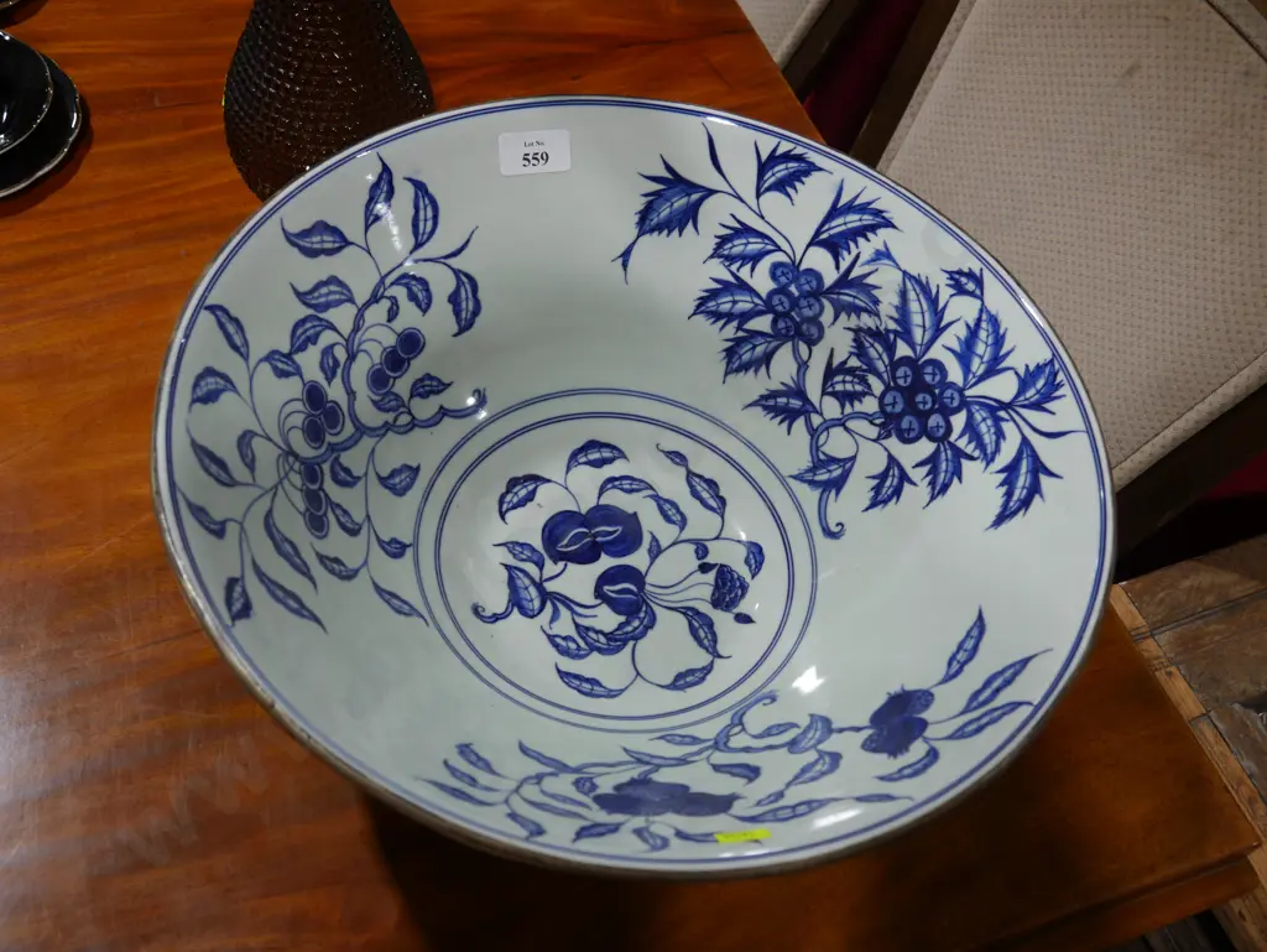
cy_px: 476
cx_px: 634
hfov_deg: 49.0
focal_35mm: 38
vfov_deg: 37.8
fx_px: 1392
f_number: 4.1
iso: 200
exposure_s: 1/60
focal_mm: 19
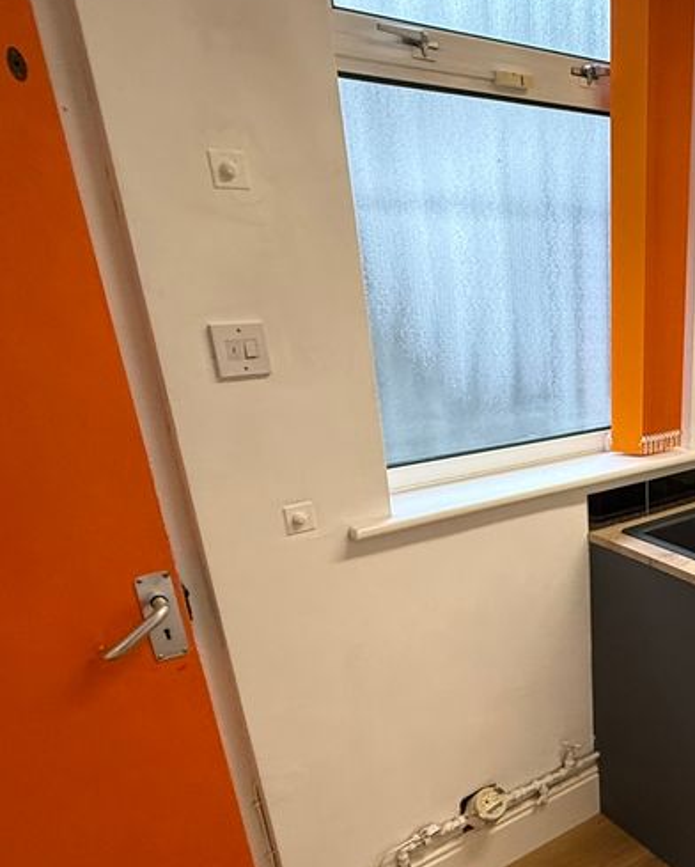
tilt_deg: -24.6
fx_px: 796
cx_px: 658
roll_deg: +0.9
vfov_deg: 55.6
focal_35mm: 31
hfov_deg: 42.2
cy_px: 598
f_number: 2.2
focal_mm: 2.22
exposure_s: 1/100
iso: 320
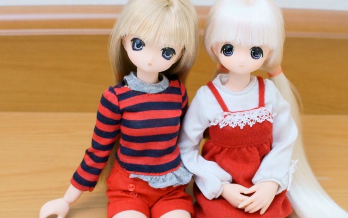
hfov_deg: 34.8
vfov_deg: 22.2
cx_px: 163
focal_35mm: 59
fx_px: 555
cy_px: 112
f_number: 8
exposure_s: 1/60
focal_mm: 35
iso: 400
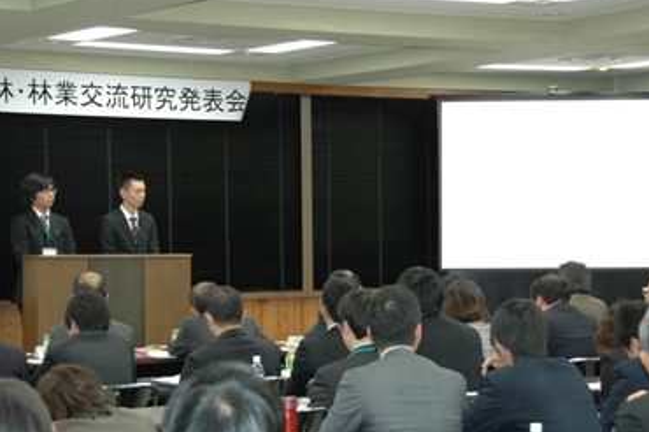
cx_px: 336
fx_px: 1711
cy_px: 251
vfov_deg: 14.4
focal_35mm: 95
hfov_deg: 21.5
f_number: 4.8
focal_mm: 52
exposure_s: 1/100
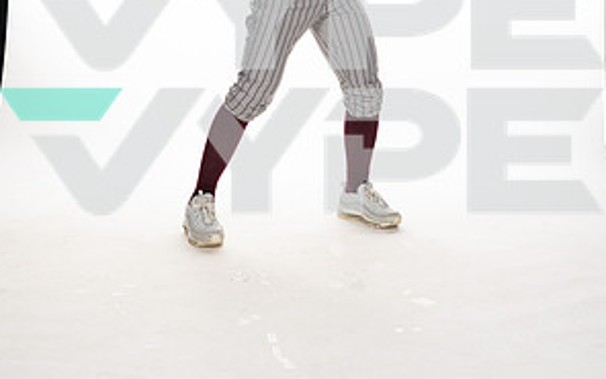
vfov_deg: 16.8
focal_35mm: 76
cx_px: 305
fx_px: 1255
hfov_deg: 27.1
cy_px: 8
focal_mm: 49
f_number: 6.3
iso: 400
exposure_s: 1/250
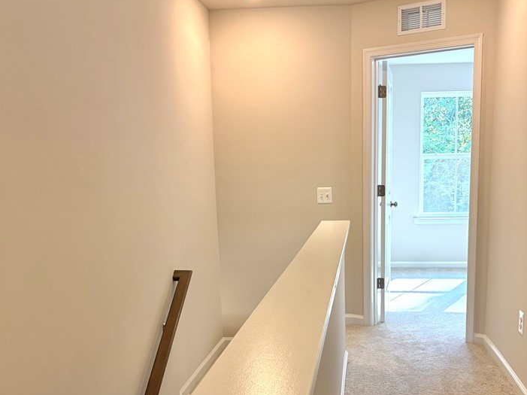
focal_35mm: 38
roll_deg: +2.0
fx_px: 578
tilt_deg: -8.8
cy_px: 260
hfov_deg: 48.7
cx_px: 312
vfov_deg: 37.3
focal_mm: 5.96
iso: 100
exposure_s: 1/150
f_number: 1.6
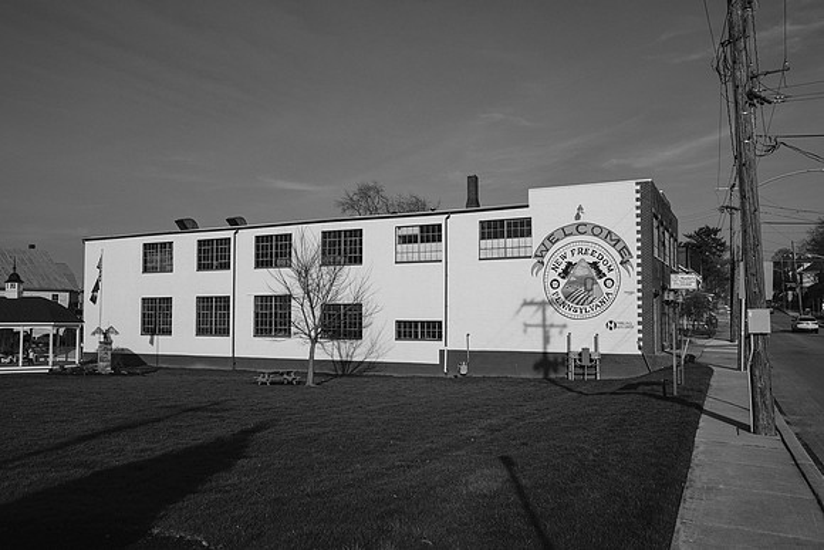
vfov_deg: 45.0
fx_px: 664
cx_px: 412
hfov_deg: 63.6
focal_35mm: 29
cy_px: 275
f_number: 8
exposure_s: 1/500
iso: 64
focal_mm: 29
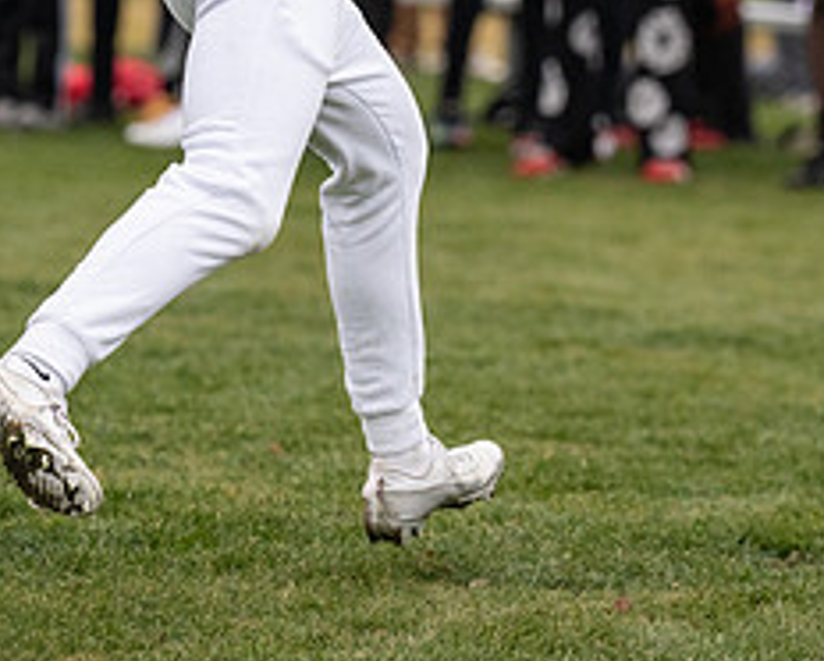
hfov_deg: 4.6
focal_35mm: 423
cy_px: 1
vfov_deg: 3.7
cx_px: 323
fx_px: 10324
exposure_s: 1/1600
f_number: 2.8
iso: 1250
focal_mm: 143
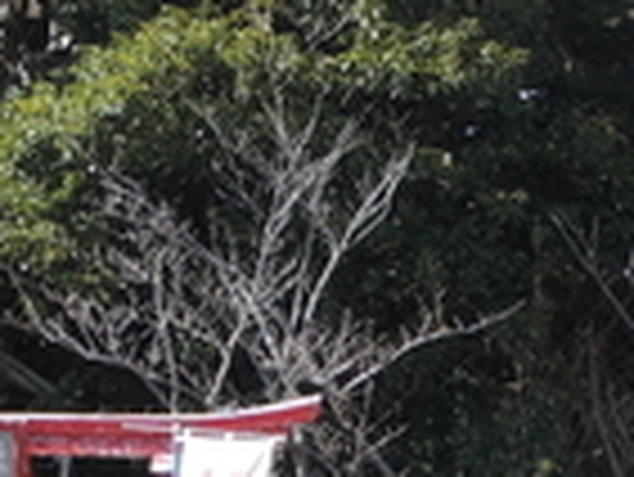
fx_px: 3648
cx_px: 58
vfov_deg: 7.4
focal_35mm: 199
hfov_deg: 9.9
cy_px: -180
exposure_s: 1/320
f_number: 3.3
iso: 80
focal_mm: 6.2
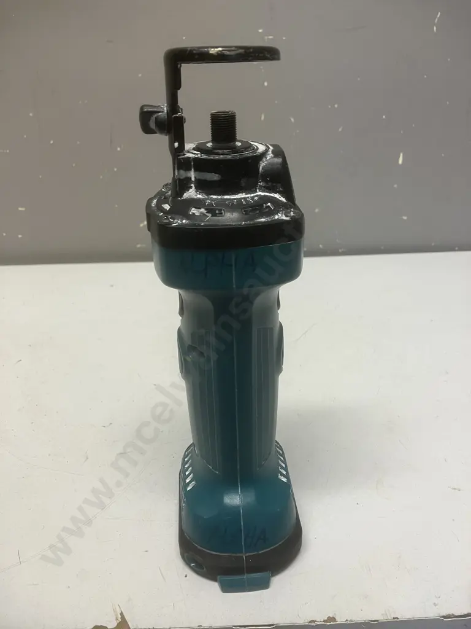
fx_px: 508
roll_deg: +1.2
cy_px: 314
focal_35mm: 28
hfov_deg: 49.7
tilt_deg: -27.1
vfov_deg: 63.4
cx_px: 236
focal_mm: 3.99
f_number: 1.8
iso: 64
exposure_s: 1/50
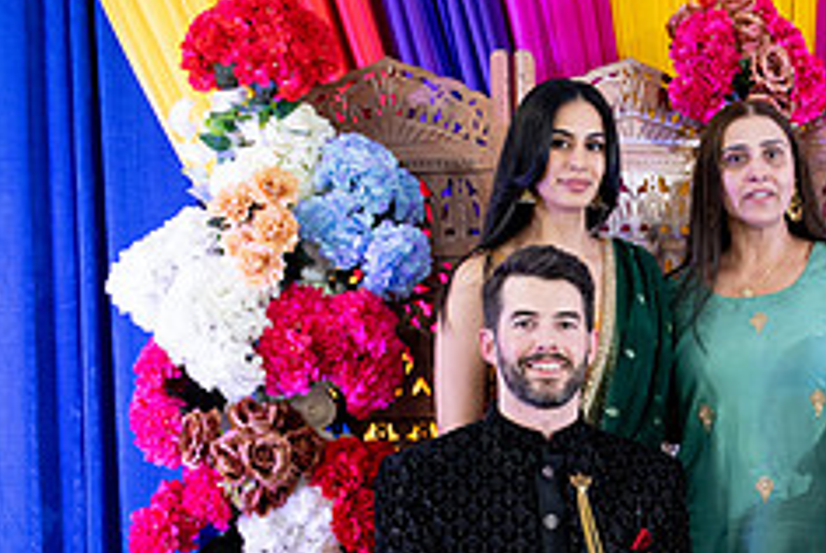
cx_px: 728
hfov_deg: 24.4
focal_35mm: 81
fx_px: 1861
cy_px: 541
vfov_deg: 16.6
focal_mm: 33
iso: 1250
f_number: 2.8
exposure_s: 1/125
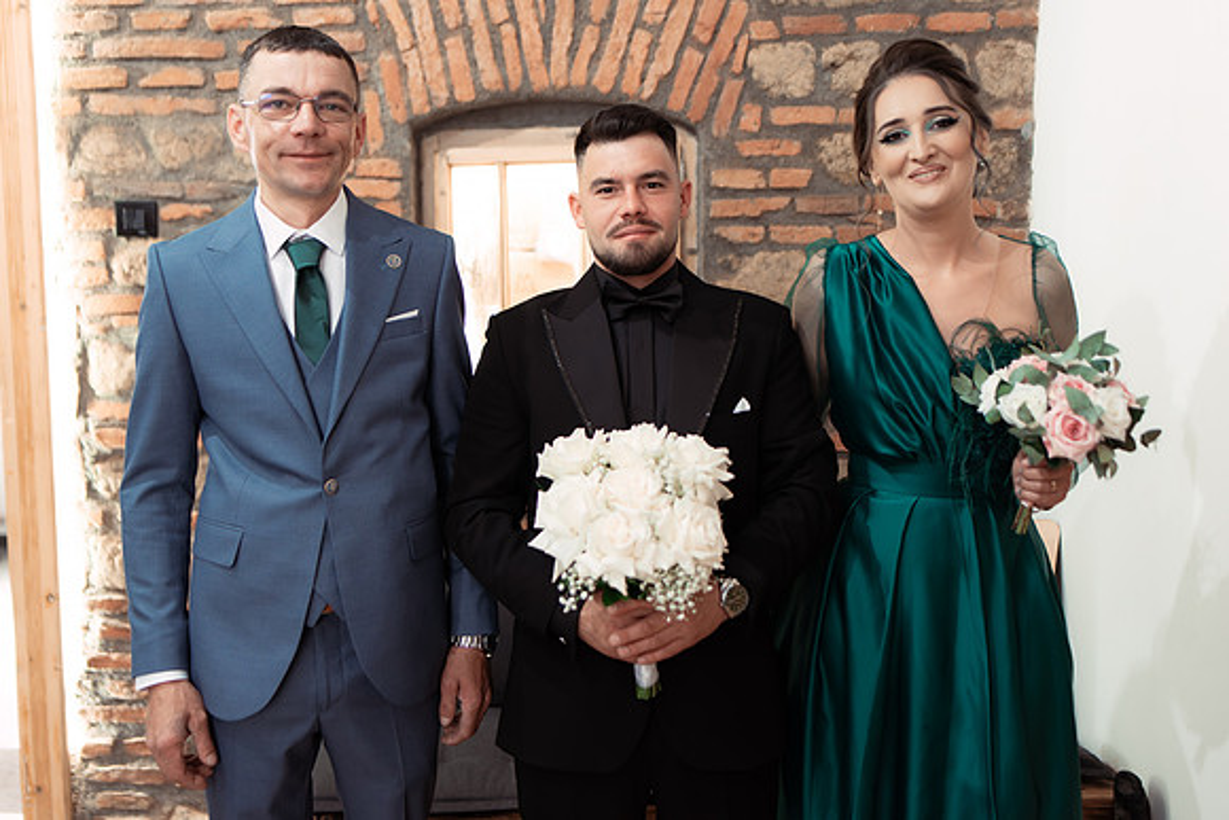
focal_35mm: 37
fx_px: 1273
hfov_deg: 51.5
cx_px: 614
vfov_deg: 35.7
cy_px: 383
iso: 1600
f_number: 2
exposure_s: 1/200
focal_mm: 35
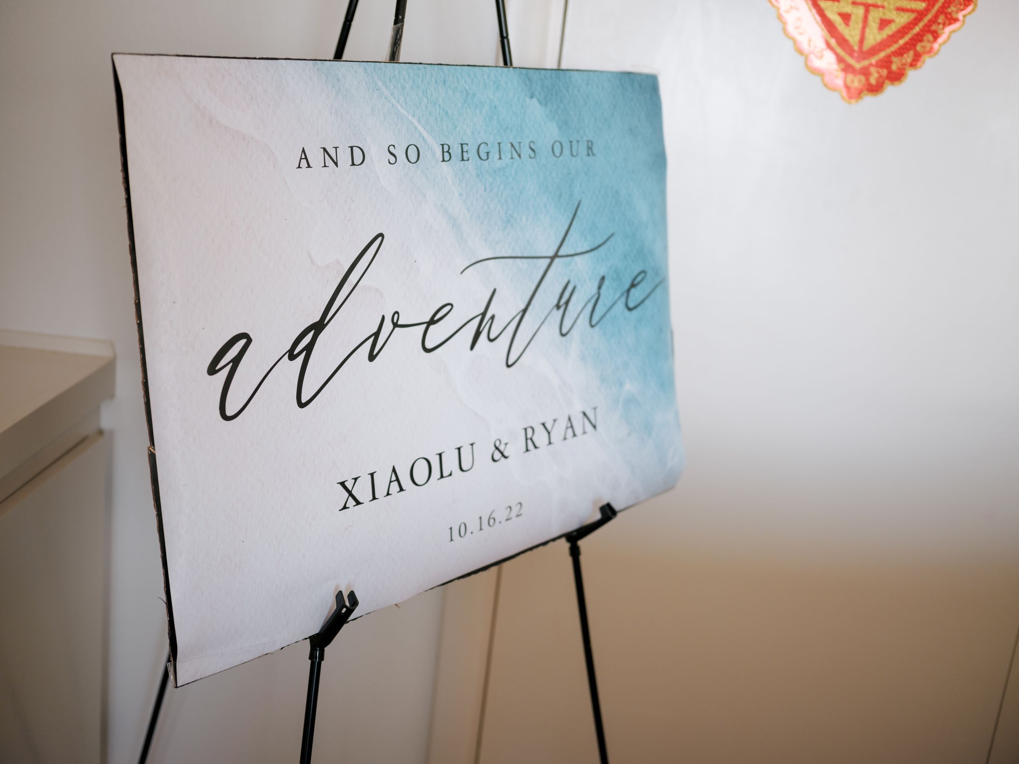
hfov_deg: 46.8
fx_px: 1177
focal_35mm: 40
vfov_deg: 36.0
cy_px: 382
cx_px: 510
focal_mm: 50
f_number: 3.5
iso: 800
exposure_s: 1/250
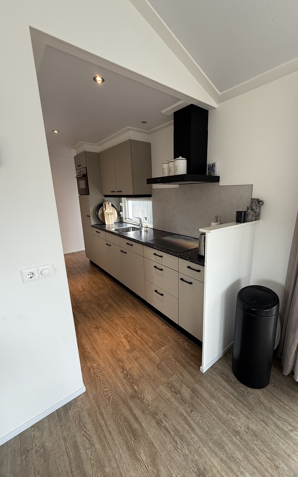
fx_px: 195
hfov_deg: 74.4
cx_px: 170
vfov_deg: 101.5
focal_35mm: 15
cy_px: 240
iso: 250
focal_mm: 2.22
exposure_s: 1/99
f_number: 2.2
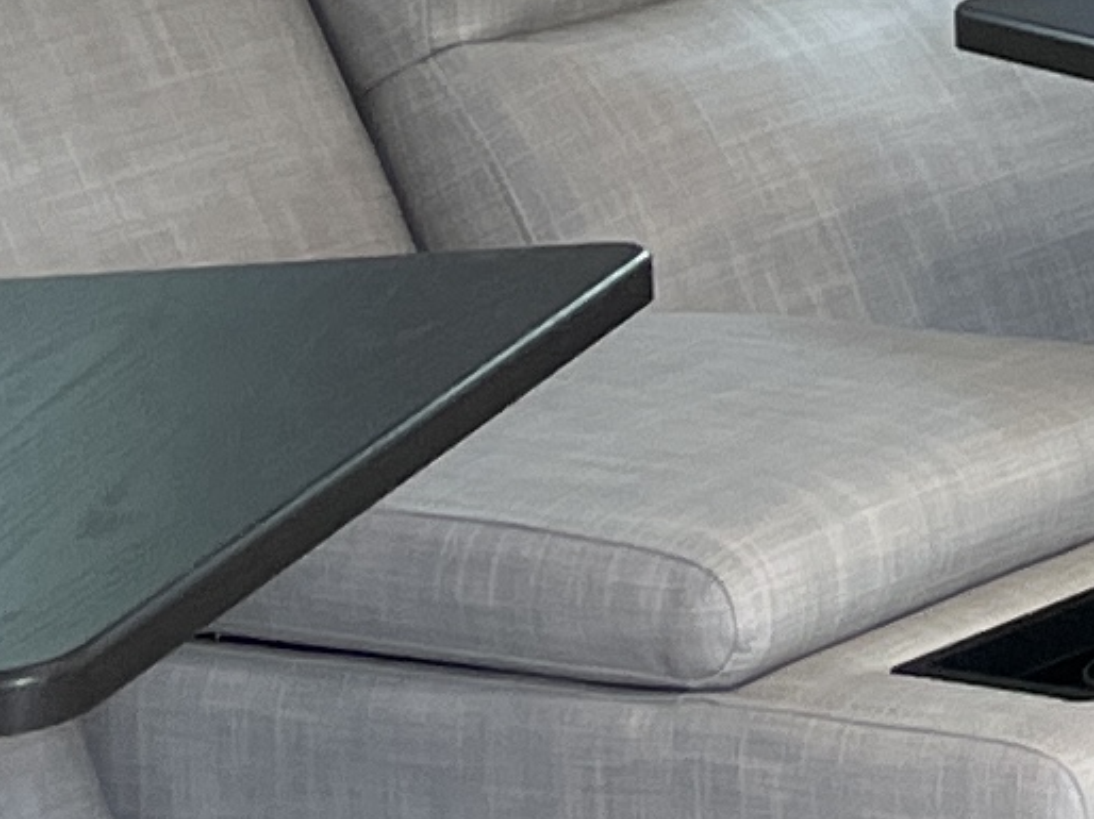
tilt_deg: +0.7
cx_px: 2661
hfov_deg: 8.8
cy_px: -1470
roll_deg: +3.1
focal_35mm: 204
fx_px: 6444
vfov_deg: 6.7
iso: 100
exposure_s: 1/121
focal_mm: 4.2
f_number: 1.6
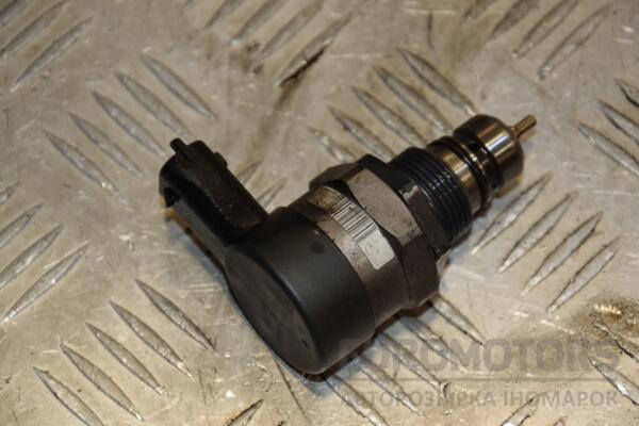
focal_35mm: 158
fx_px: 2795
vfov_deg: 8.7
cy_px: 213
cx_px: 320
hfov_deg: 13.0
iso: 800
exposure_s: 1/200
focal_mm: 105
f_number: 8
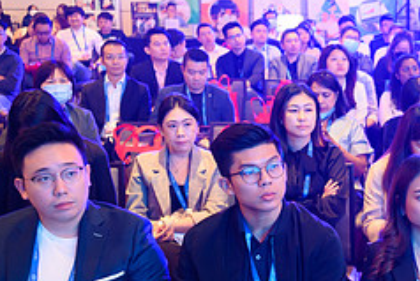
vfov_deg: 18.7
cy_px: 125
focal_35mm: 73
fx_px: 852
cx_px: 462
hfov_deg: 25.6
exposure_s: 1/50
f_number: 2.8
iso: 3200
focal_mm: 29
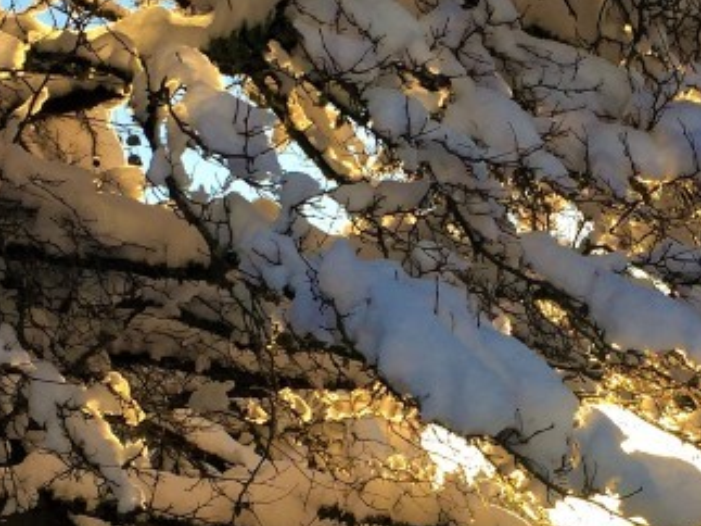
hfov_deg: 21.2
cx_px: 493
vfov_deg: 15.9
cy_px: 448
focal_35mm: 92
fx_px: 1862
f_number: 2.2
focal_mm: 4.15
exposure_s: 1/706
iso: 32
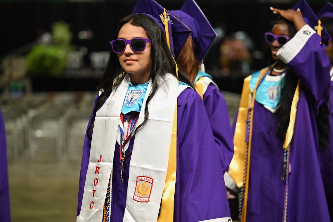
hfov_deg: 19.6
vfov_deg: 13.2
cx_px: 166
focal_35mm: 104
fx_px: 962
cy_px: 111
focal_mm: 104
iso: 1400
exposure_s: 1/125
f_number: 2.8
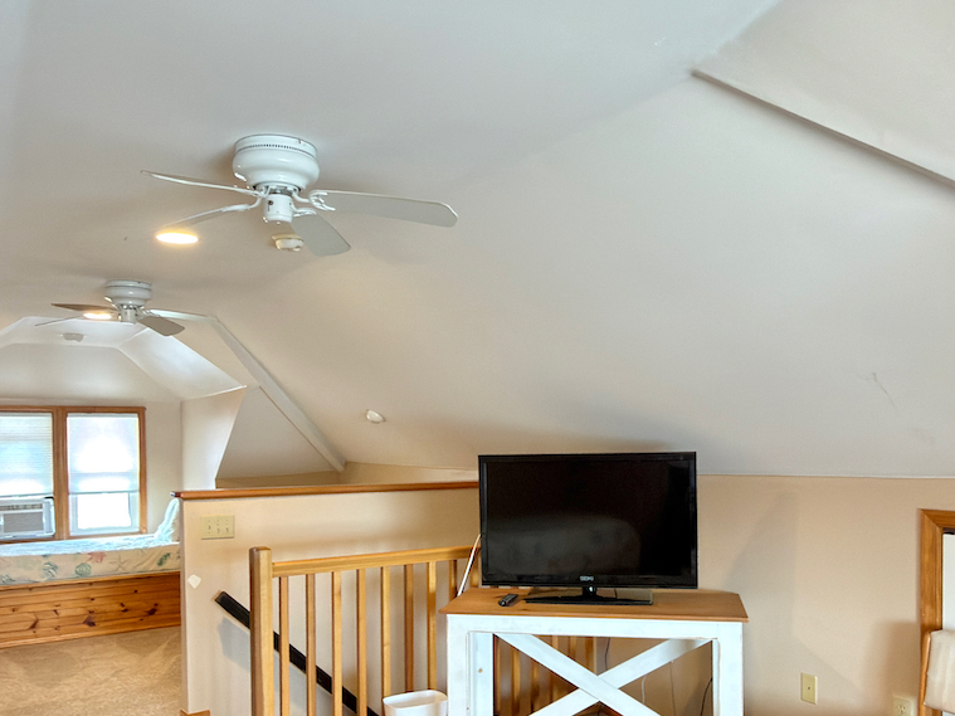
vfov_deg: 45.0
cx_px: 502
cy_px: 456
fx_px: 855
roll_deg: +0.5
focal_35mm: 31
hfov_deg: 58.3
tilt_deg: -0.9
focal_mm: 2.22
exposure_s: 1/30
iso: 320
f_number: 2.2
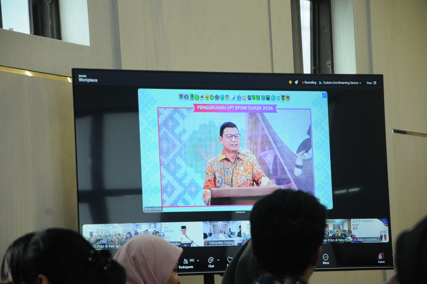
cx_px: 214
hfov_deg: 14.0
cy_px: 142
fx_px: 1741
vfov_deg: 9.3
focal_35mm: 147
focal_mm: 98
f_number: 5.6
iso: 1250
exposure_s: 1/100
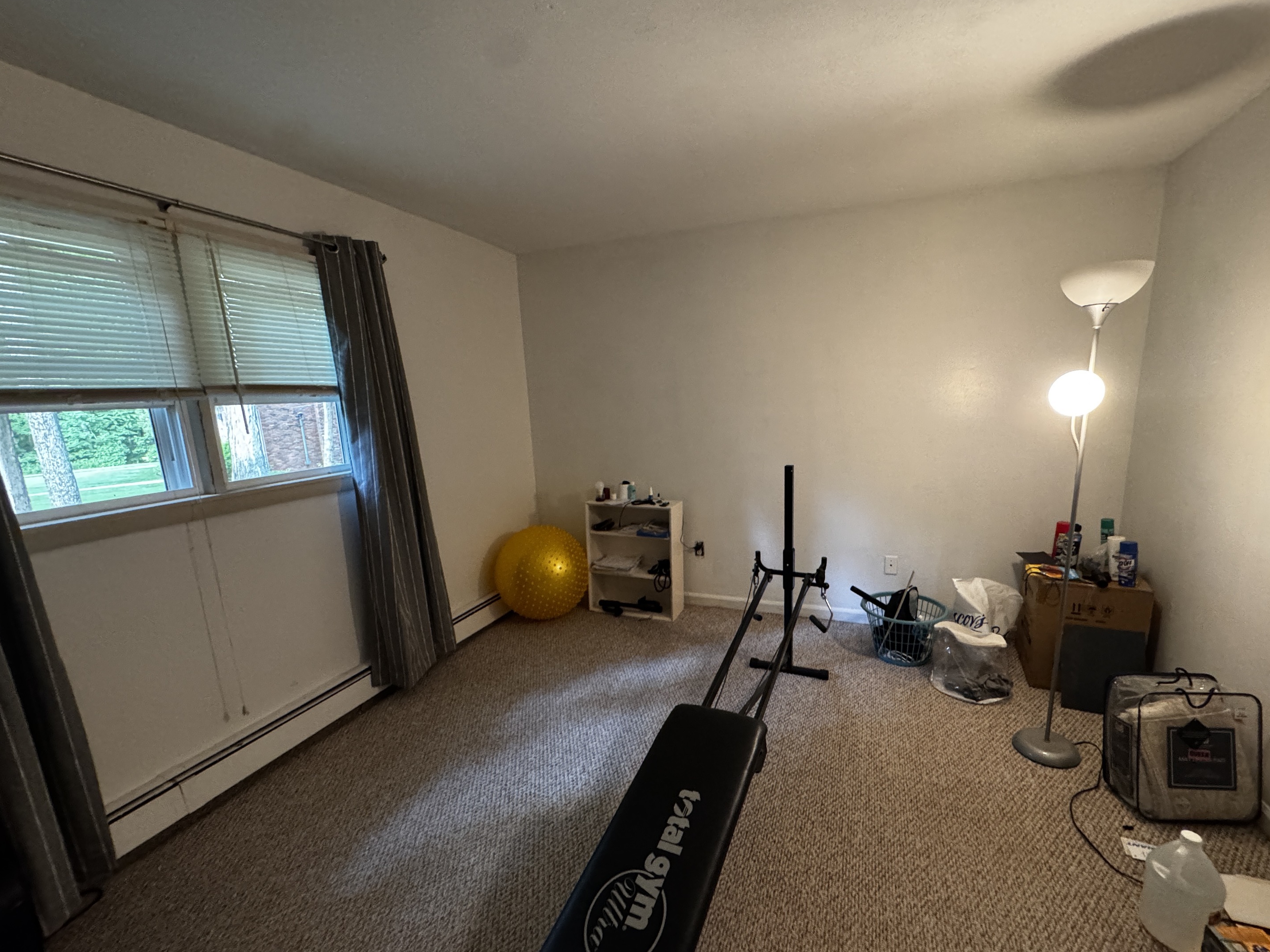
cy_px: 501
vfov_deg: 81.7
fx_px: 550
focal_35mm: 15
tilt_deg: -12.1
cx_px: 668
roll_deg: +1.9
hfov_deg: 98.1
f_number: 2.2
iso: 1000
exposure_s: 1/60
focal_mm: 2.22
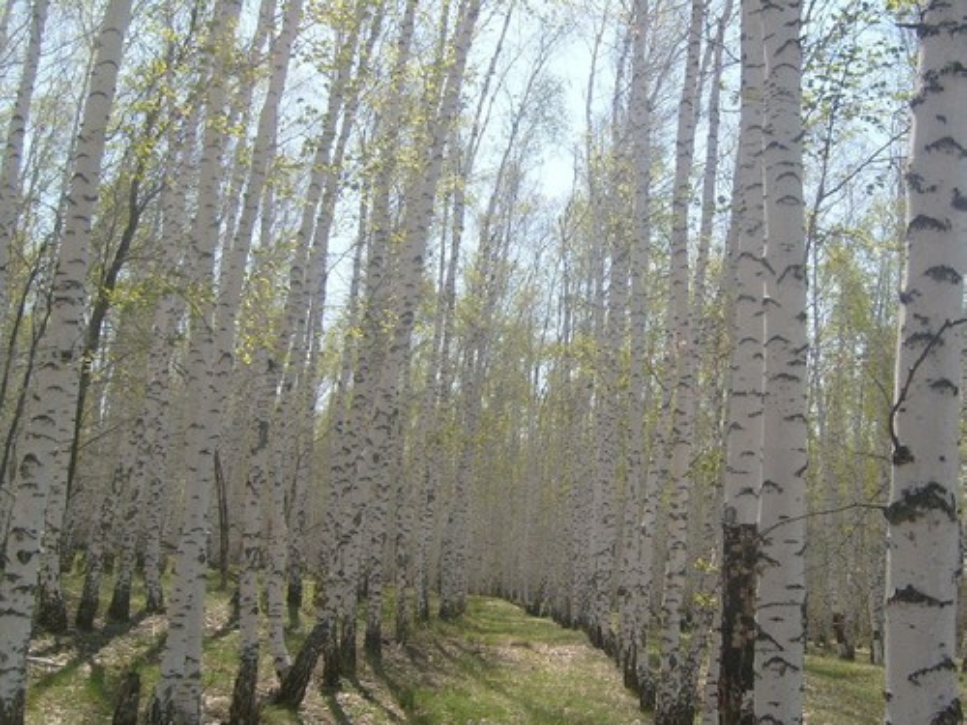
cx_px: 484
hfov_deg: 52.6
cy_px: 362
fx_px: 978
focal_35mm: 35
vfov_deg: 40.7
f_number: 7.1
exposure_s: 1/250
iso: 80
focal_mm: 5.8
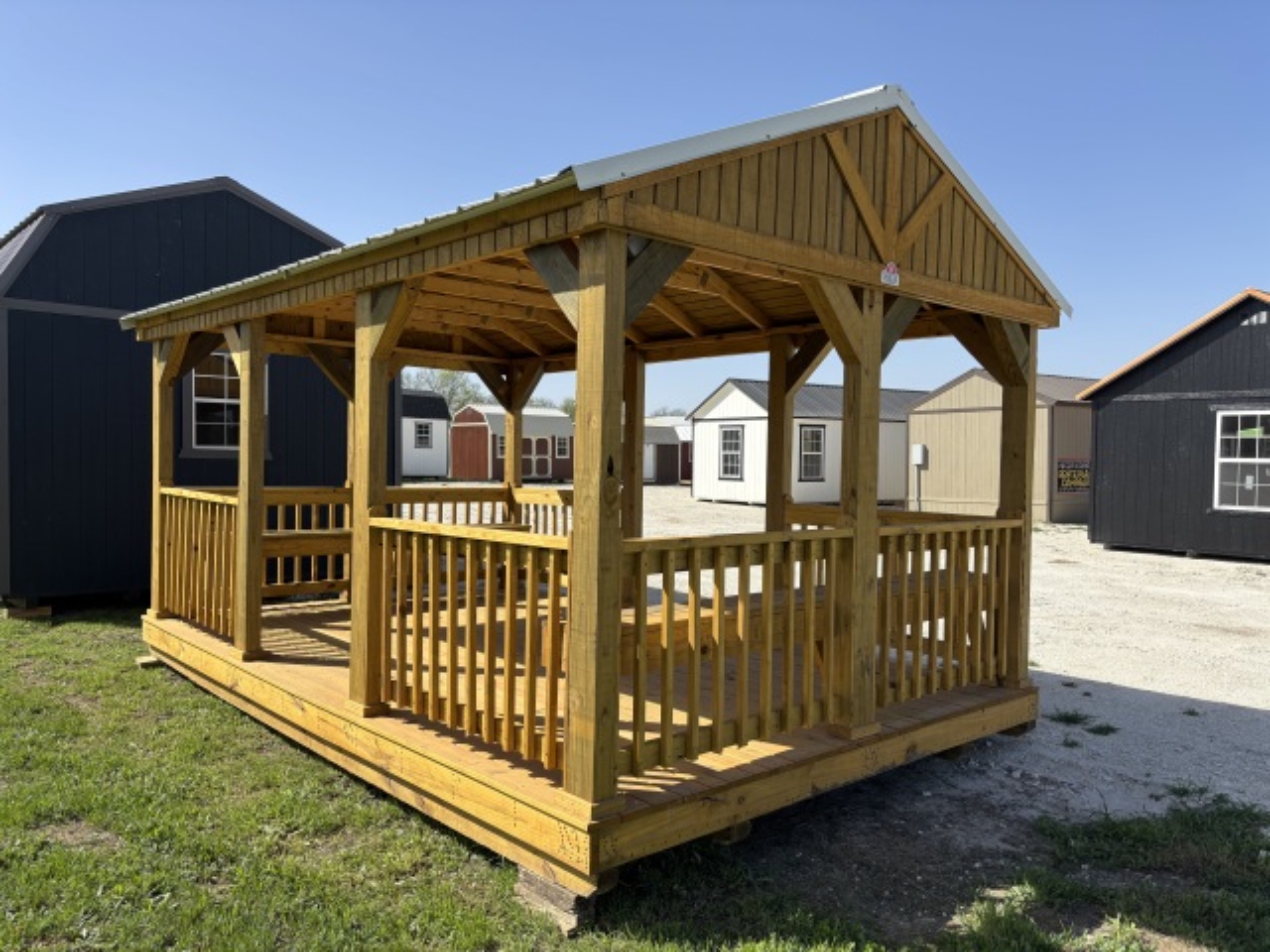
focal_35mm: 26
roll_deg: +0.2
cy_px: 476
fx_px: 954
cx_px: 635
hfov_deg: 67.3
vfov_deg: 53.1
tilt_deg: -2.1
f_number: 1.6
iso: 50
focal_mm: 5.96
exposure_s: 1/2639
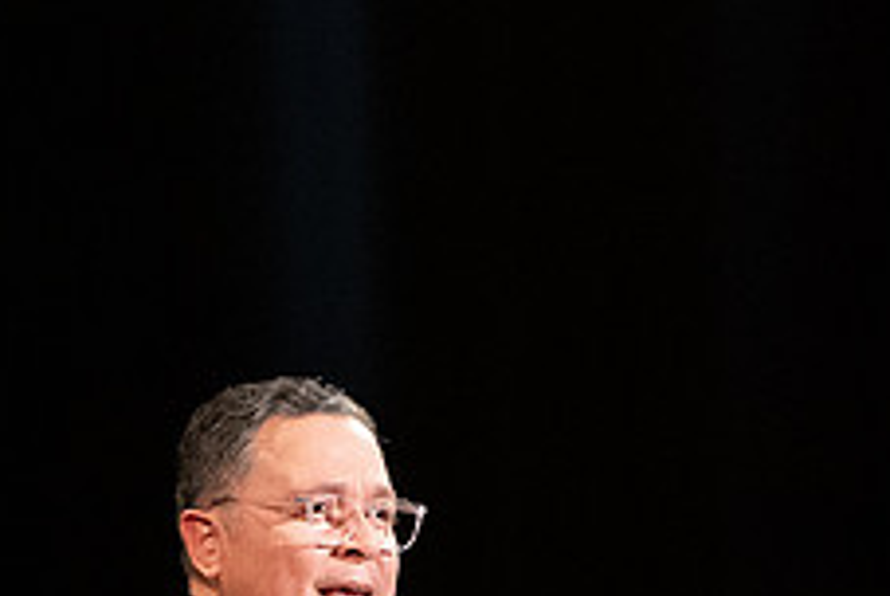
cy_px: 398
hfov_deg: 2.2
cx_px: 221
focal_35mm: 947
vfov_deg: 1.5
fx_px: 23442
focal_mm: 180
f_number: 3.5
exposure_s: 1/250
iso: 3200
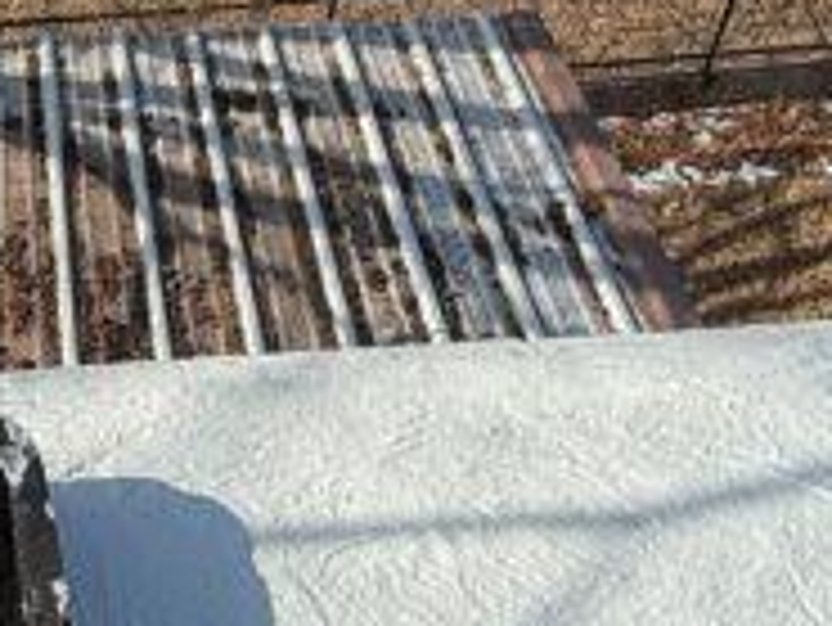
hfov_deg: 31.4
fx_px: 1395
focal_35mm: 58
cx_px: 54
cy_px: 410
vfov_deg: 25.1
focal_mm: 2.22
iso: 50
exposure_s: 1/1795
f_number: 2.2
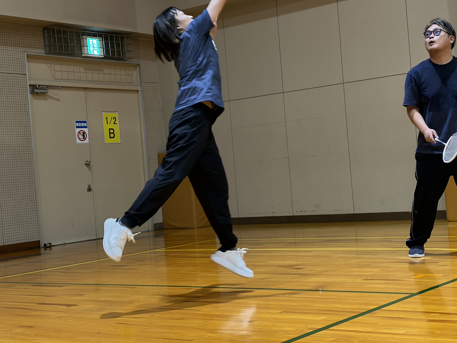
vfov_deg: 23.6
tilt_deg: +1.3
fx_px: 818
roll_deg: +4.5
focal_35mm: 62
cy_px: 161
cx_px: 233
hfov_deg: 31.2
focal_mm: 5.96
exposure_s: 1/45
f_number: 1.6
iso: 160
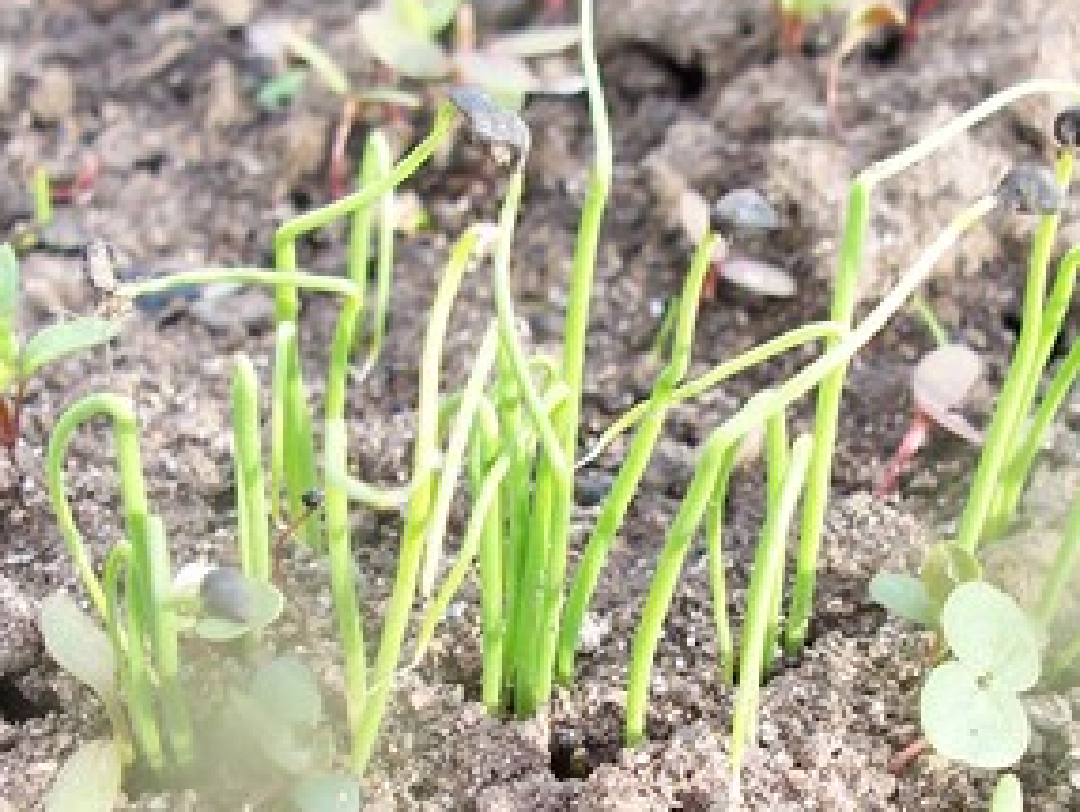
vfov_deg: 22.2
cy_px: 527
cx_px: 687
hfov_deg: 29.2
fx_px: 2061
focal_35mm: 66
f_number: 2.8
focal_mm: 6
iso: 80
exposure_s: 1/125
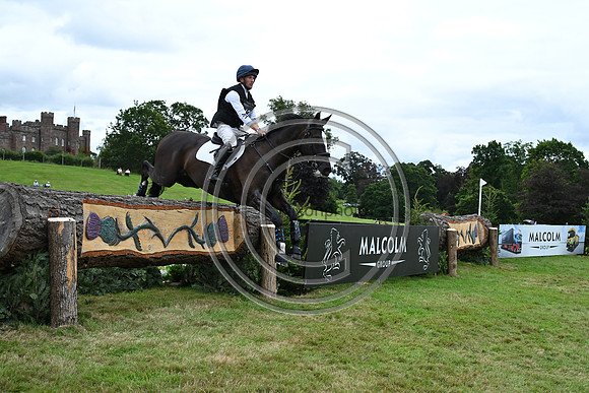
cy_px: 196
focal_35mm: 50
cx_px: 294
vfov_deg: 27.0
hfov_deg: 39.6
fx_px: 818
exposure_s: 1/1250
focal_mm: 50
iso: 800
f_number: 5.6
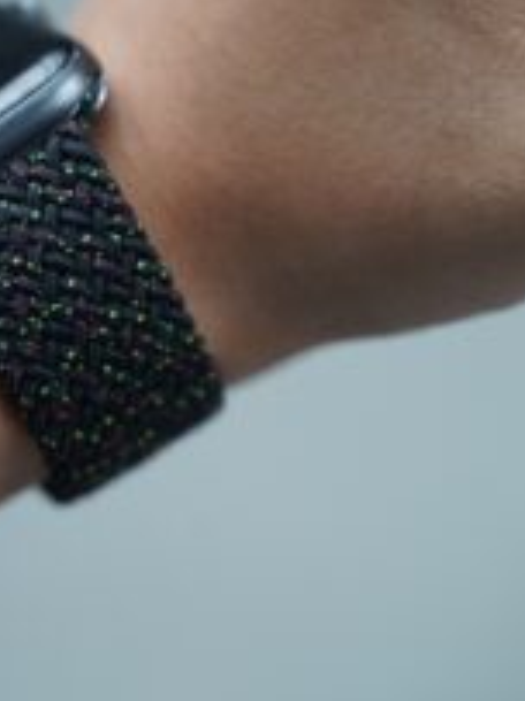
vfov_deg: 15.8
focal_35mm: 125
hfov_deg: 11.8
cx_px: 55
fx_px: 2530
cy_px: 281
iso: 640
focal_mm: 66
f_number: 4
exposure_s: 1/80
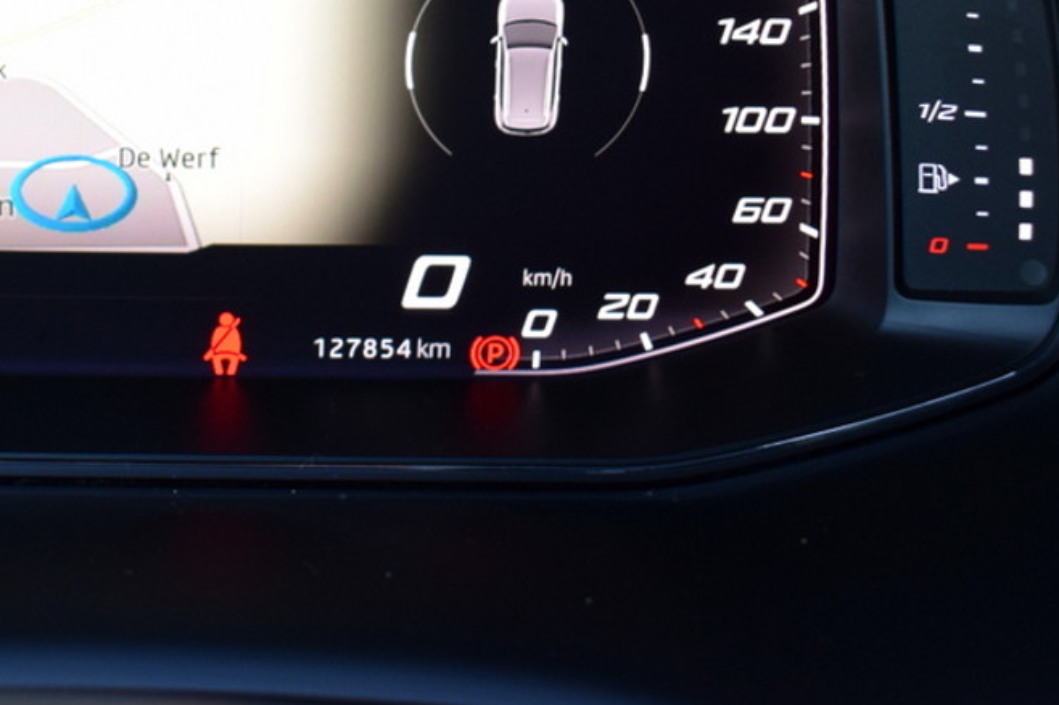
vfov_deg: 19.8
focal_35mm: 67
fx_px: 1972
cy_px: 28
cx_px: 42
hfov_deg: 28.5
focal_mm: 21
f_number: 4
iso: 400
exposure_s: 1/80
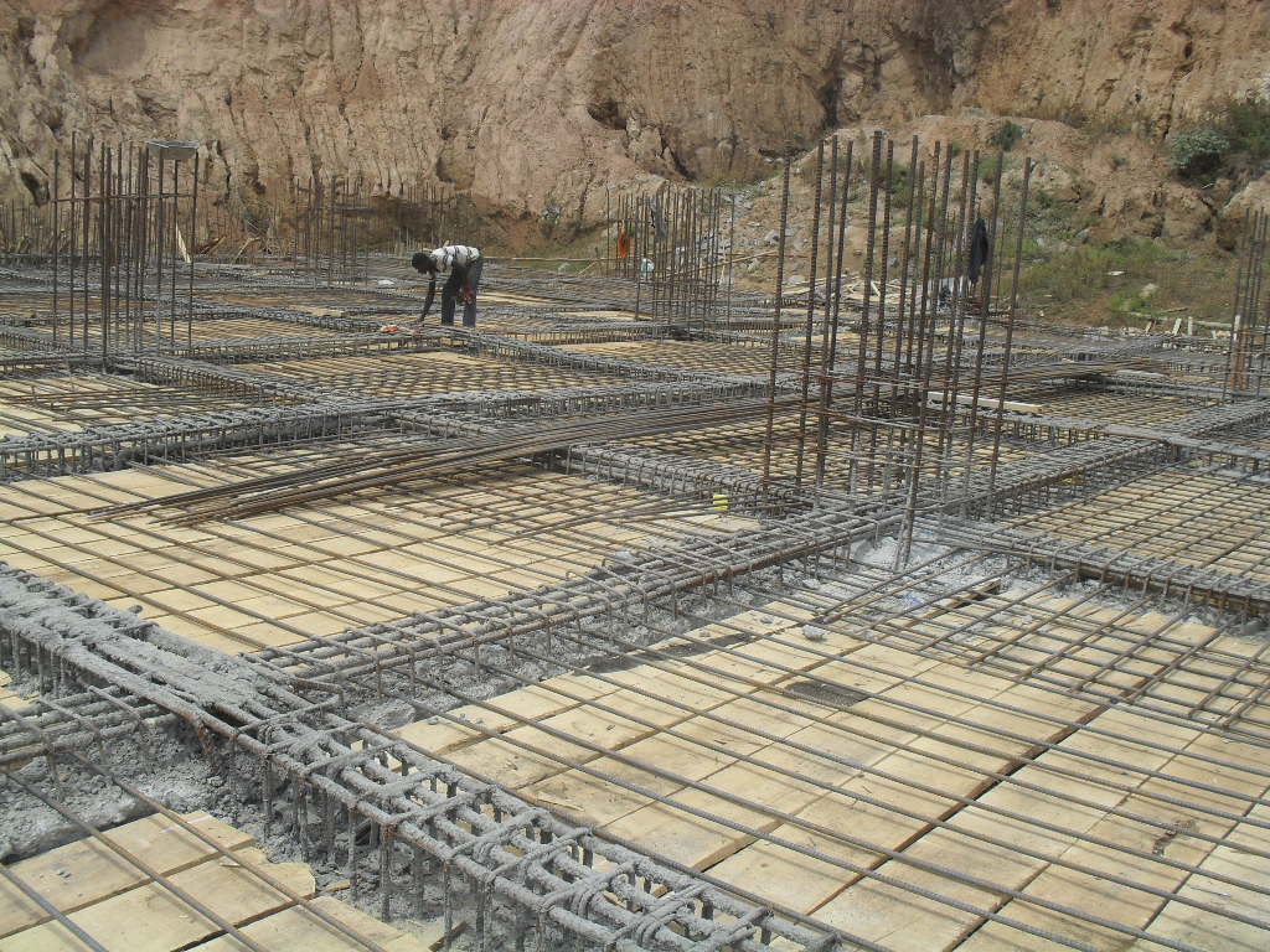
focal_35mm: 35
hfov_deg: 52.6
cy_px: 476
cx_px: 635
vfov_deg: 40.7
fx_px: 1284
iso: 100
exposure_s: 1/250
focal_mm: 6.3
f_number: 8.4
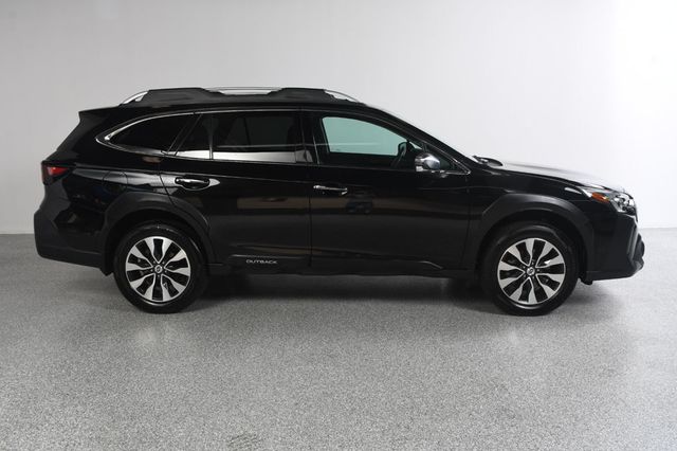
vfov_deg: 43.6
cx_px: 338
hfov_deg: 62.0
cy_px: 226
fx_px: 564
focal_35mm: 30
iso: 100
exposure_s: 1/160
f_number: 9
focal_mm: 20
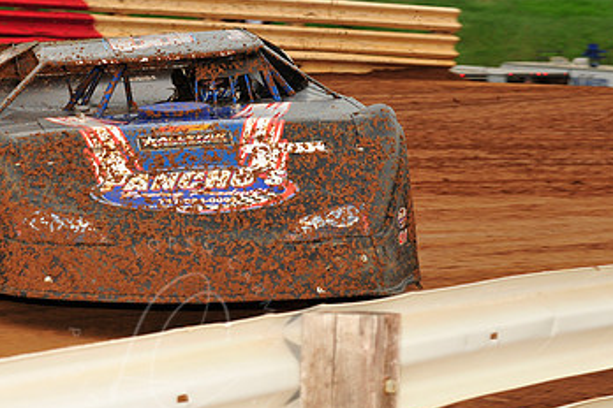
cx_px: 173
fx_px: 2980
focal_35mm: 175
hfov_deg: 11.7
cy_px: 181
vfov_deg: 7.8
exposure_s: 1/320
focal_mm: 105
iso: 640
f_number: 8
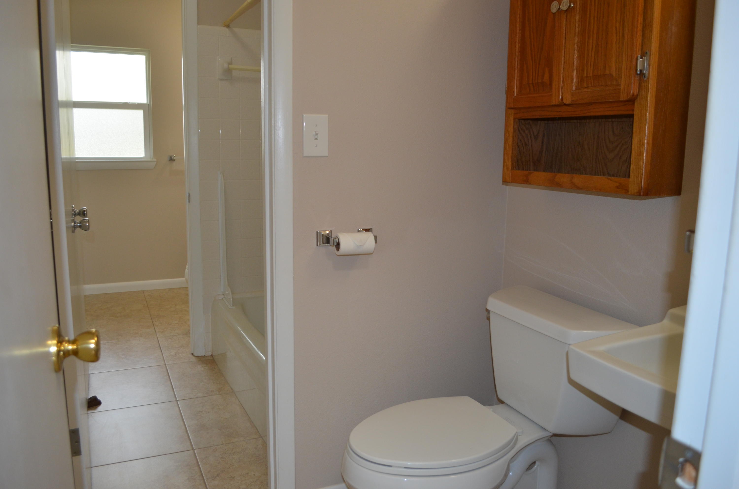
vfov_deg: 47.7
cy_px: 244
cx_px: 370
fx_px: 553
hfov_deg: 67.5
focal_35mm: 27
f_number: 3.5
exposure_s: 1/60
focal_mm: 18
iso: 450
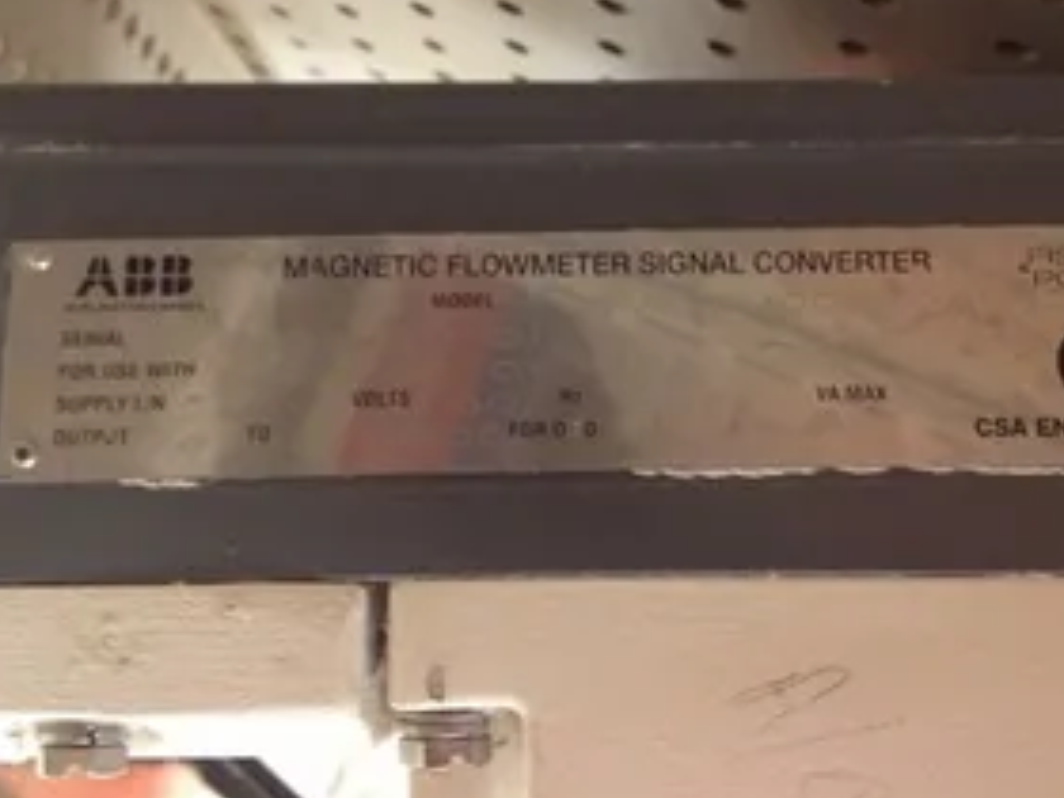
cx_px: 619
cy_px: 285
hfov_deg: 38.1
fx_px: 1537
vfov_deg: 29.0
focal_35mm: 50
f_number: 2.4
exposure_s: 1/20
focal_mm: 4.28
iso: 320
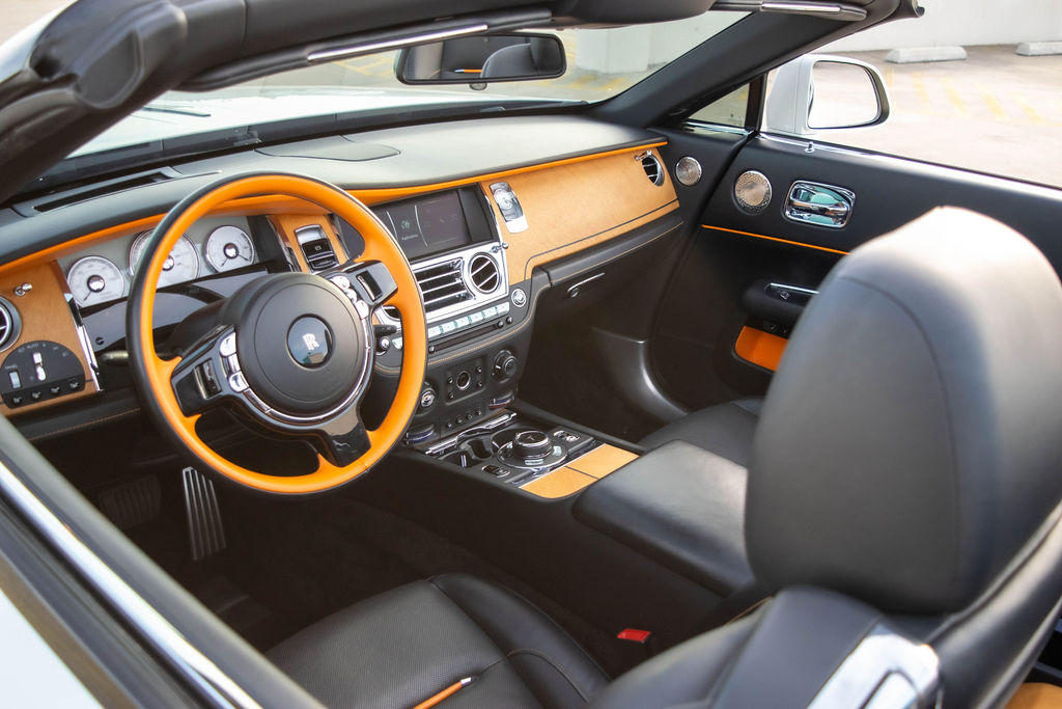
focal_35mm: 34
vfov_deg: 38.4
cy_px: 354
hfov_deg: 55.1
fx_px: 1018
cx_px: 531
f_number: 3.8
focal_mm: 23
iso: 800
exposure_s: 1/500
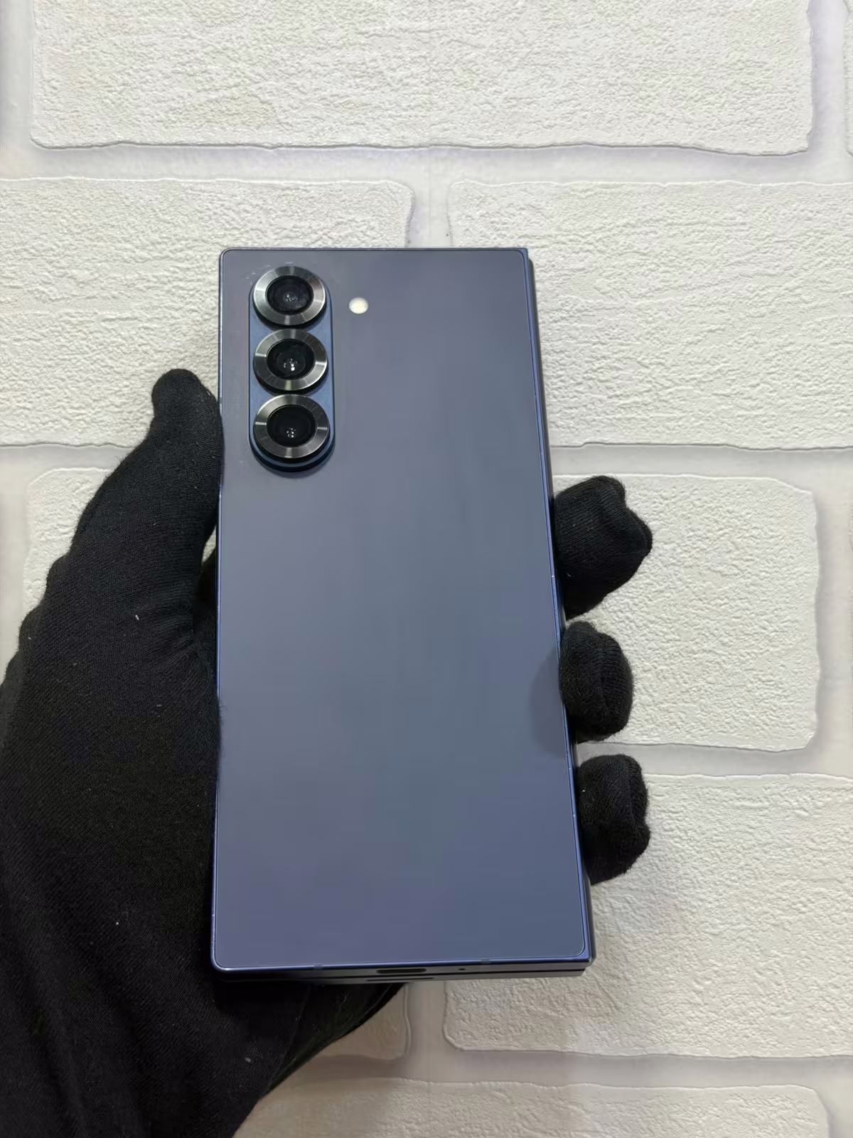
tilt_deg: +4.1
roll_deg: +0.3
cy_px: 569
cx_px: 426
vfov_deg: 39.7
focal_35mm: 48
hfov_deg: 30.3
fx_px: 1577
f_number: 1.78
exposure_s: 1/100
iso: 80
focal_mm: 6.76
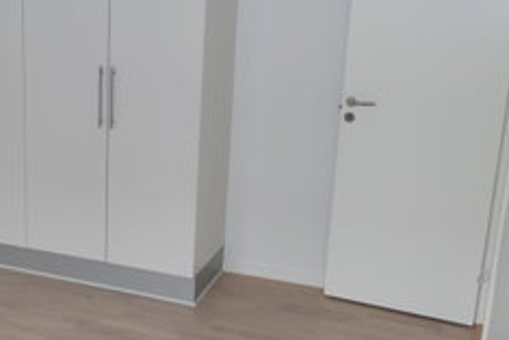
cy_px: 170
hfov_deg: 37.4
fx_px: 721
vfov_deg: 26.5
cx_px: 95
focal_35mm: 51
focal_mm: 20
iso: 400
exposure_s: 1/40
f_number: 4.5
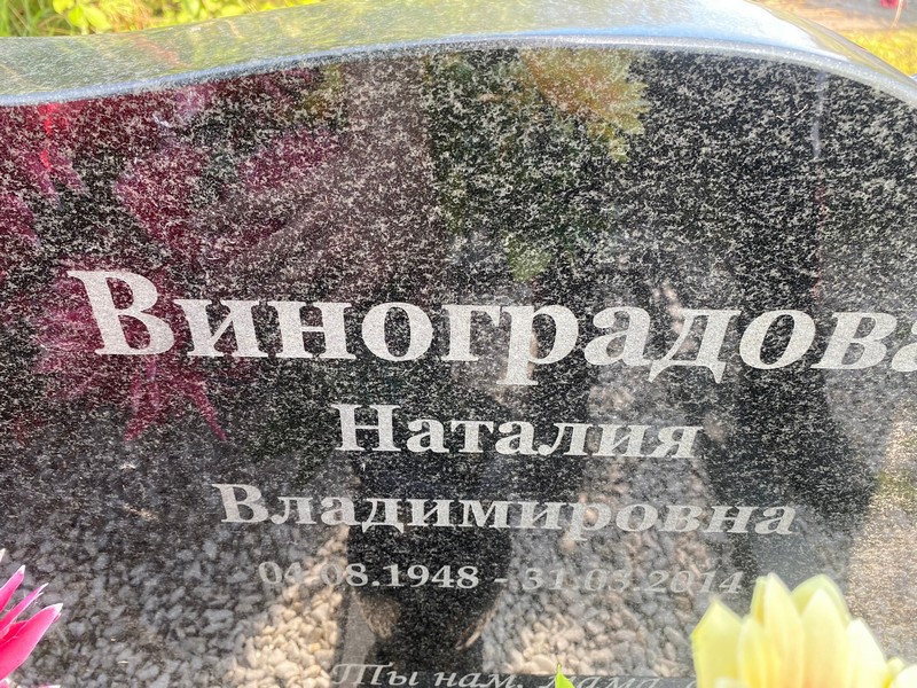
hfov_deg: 67.3
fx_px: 689
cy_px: 344
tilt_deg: -38.9
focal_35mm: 26
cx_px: 458
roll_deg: -0.4
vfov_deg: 53.1
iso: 50
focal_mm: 4.25
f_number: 1.8
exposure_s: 1/121
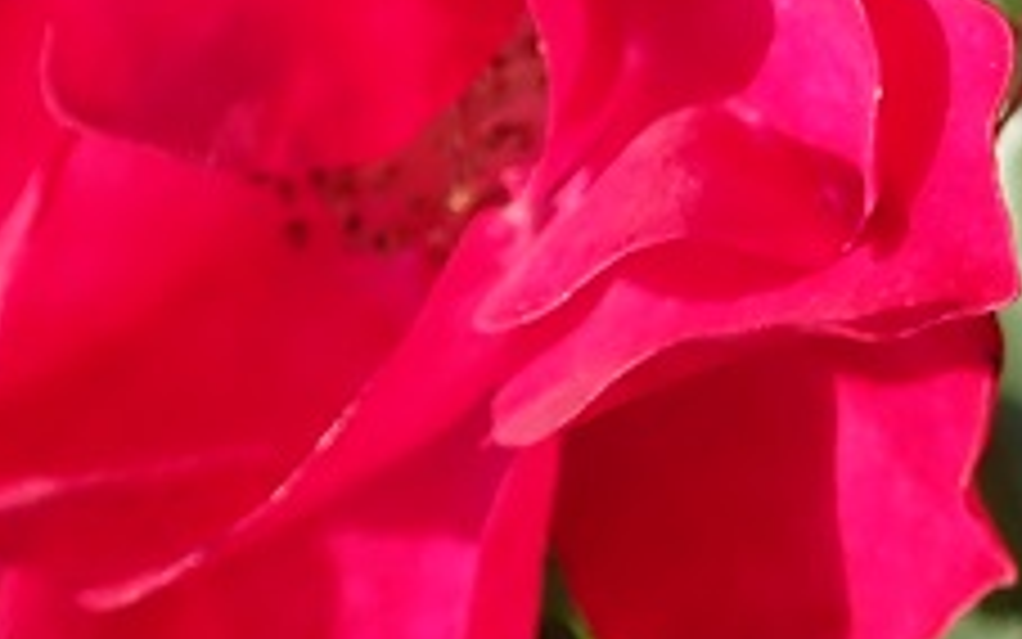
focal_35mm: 105
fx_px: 2925
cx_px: 1202
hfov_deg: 18.8
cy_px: -306
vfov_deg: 11.9
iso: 100
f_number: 3.2
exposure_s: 1/500
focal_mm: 5.5
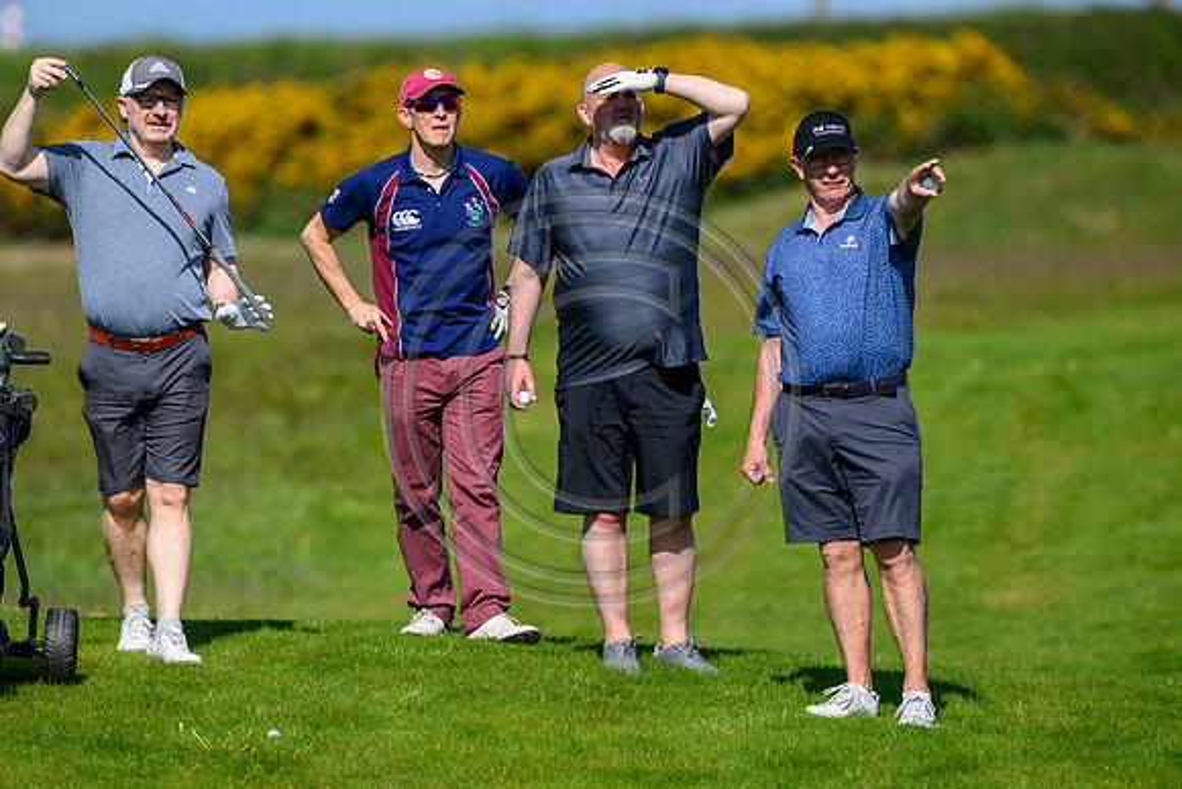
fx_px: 13136
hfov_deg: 5.2
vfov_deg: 3.4
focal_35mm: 400
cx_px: 591
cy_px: 394
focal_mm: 400
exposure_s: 1/4000
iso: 500
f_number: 4.5
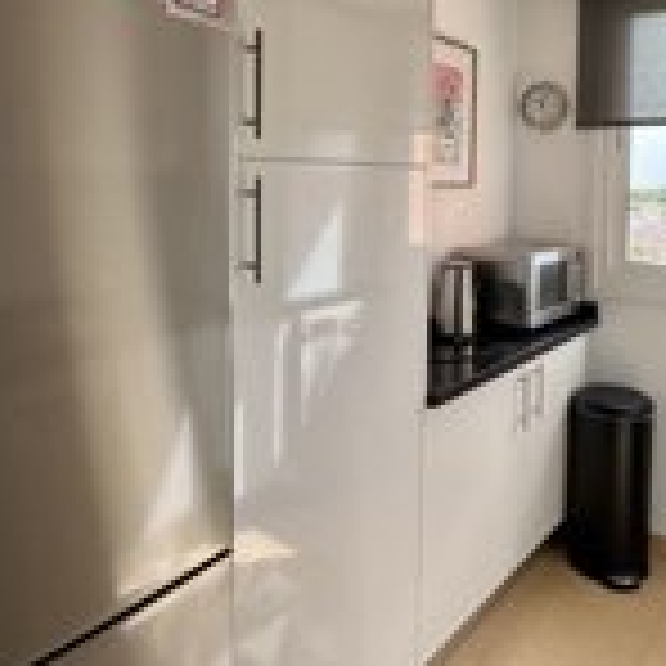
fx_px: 653
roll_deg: -1.2
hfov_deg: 53.3
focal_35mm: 30
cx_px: 428
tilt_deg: -2.8
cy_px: 212
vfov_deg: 52.8
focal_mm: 2.22
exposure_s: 1/222
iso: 40
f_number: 2.2
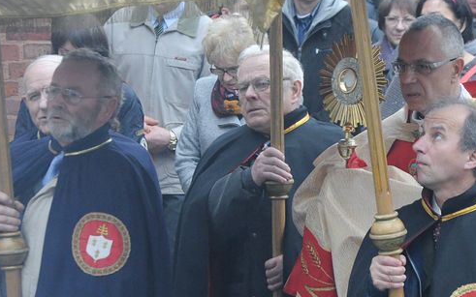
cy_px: 183
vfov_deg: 4.7
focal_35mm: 278
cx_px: 357
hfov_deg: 7.5
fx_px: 3605
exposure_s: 1/200
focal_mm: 105
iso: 1600
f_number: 5.6
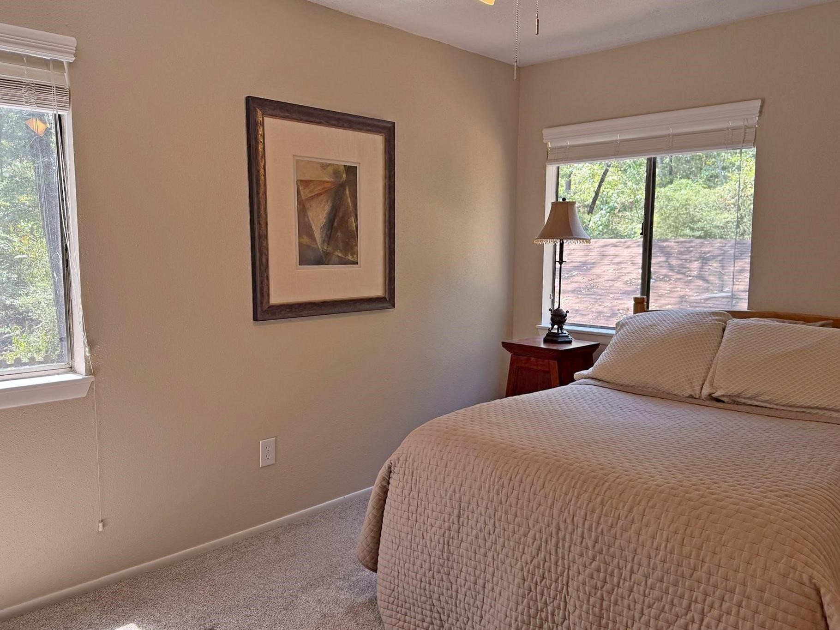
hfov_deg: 71.6
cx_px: 420
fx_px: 582
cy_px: 315
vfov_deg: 56.8
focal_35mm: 24
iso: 64
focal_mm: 6.76
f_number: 1.78
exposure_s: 1/230
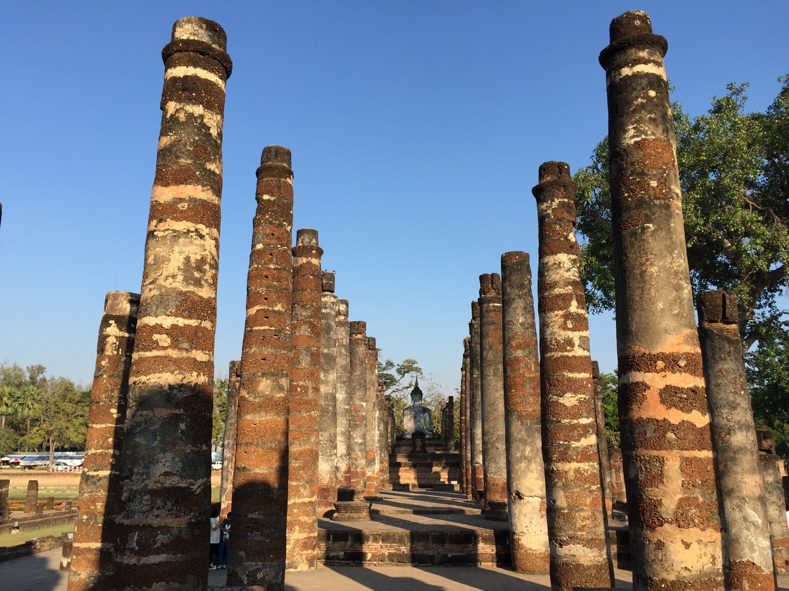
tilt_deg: +13.9
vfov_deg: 48.2
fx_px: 661
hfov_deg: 61.7
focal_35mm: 29
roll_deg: -1.0
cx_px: 394
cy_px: 296
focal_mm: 4.15
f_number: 2.2
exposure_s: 1/1276
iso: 32
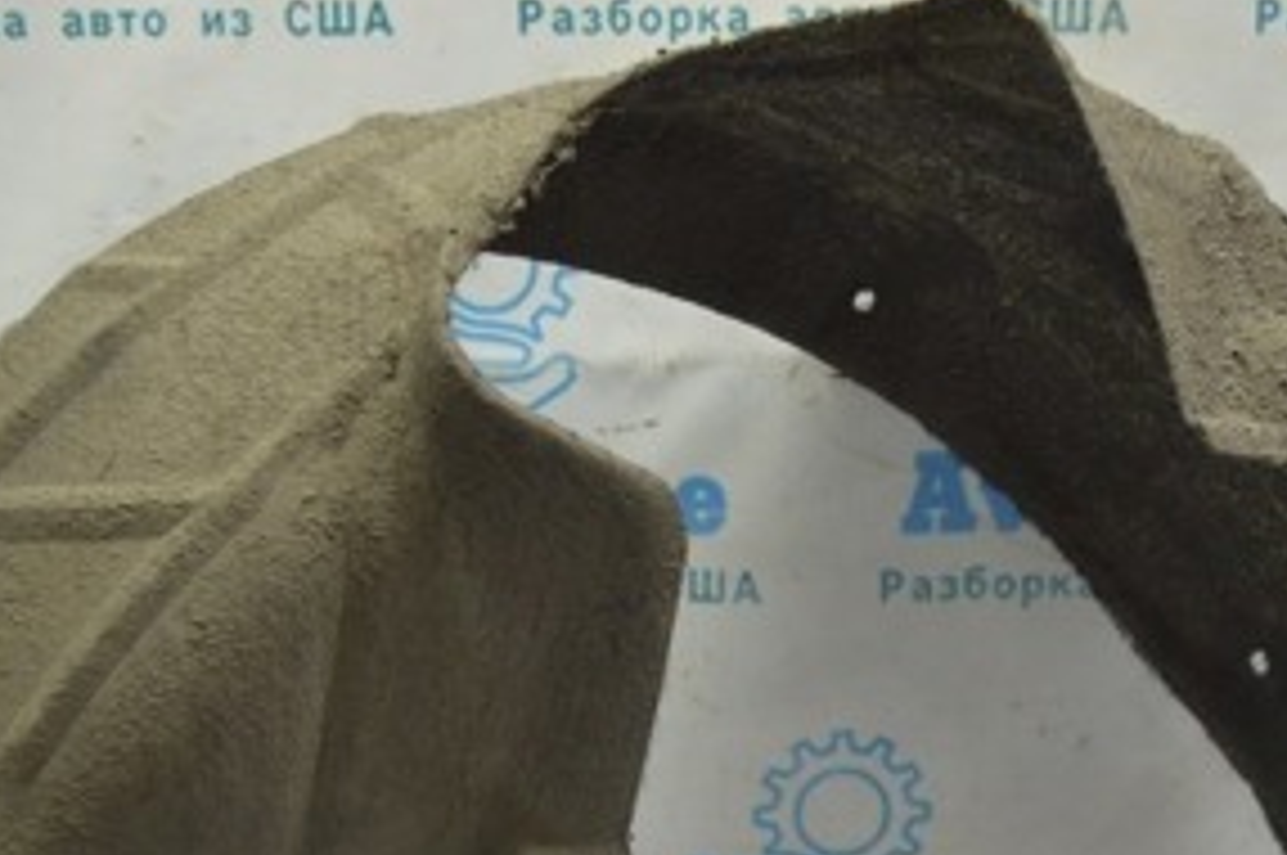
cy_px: 686
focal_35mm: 77
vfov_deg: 17.5
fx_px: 2754
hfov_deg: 26.3
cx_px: 734
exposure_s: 1/40
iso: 400
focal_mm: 23
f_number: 3.8
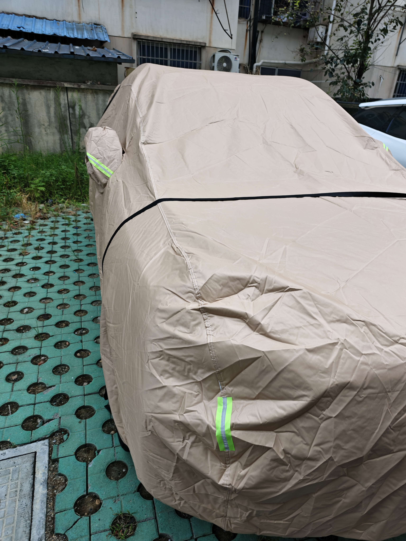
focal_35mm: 23
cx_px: 203
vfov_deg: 73.9
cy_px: 270
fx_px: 360
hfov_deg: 58.9
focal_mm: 6.45
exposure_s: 1/225
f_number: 1.68
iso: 50
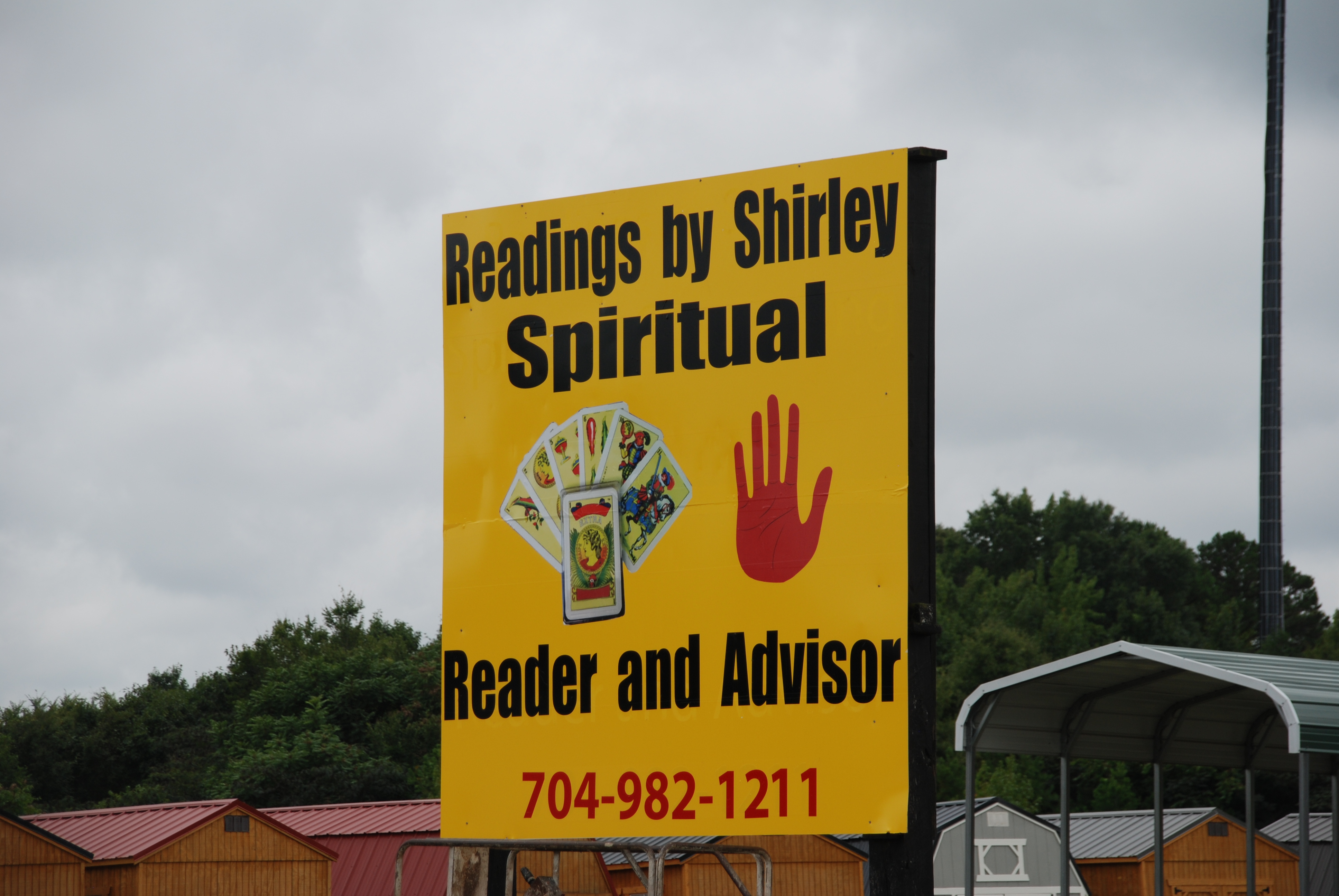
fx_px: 5307
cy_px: 448
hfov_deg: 14.4
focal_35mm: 142
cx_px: 670
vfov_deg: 9.7
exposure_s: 1/500
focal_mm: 95
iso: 140
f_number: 5.6
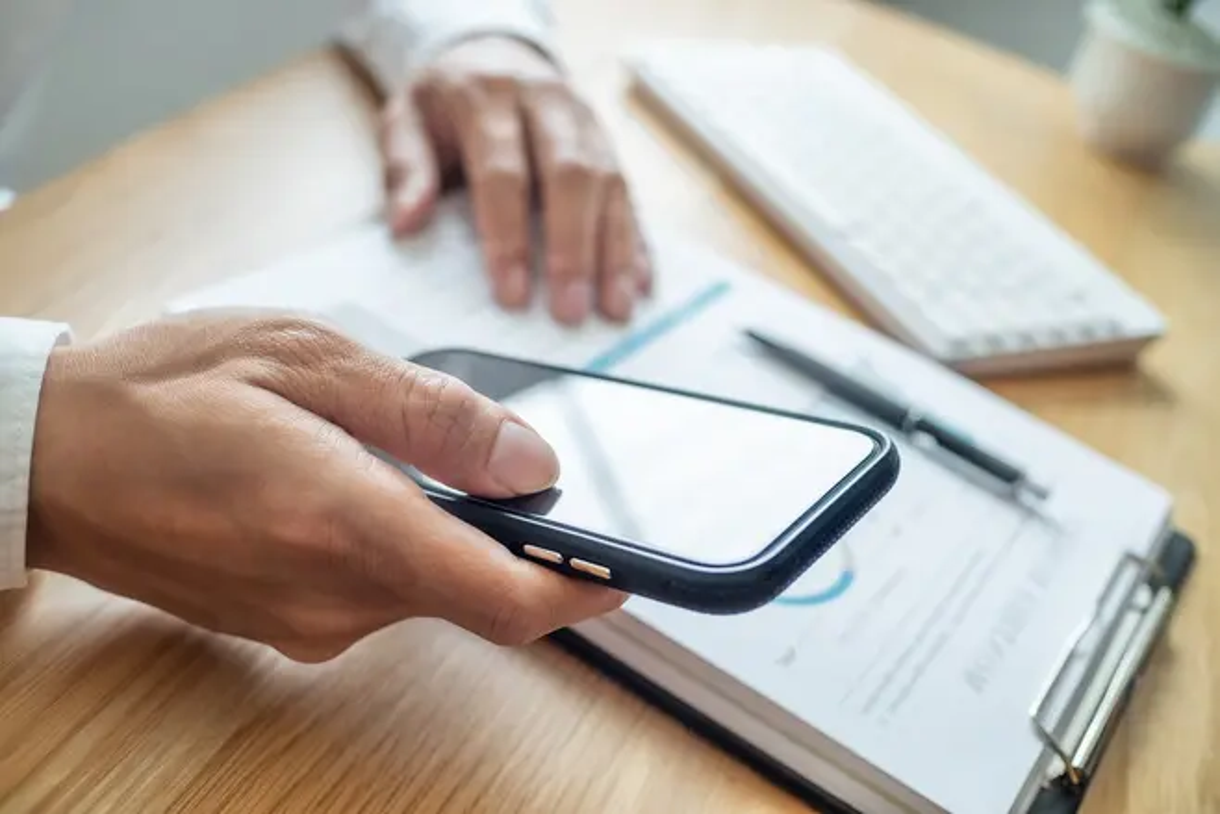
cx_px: 610
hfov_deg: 53.1
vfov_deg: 36.9
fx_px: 1220
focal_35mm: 36
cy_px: 407
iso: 200
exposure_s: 1/160
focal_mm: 24
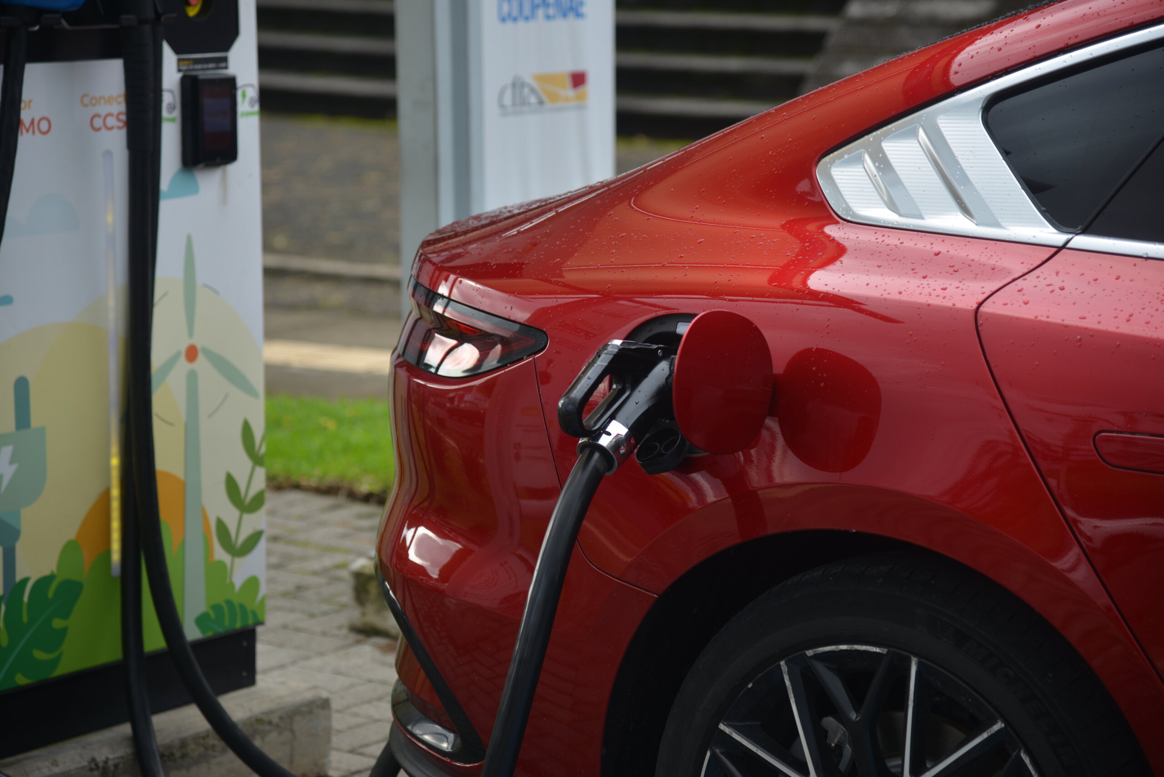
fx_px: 3881
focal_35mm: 120
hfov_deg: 17.1
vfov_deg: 11.4
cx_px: 582
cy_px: 388
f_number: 4
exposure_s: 1/200
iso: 160
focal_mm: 120
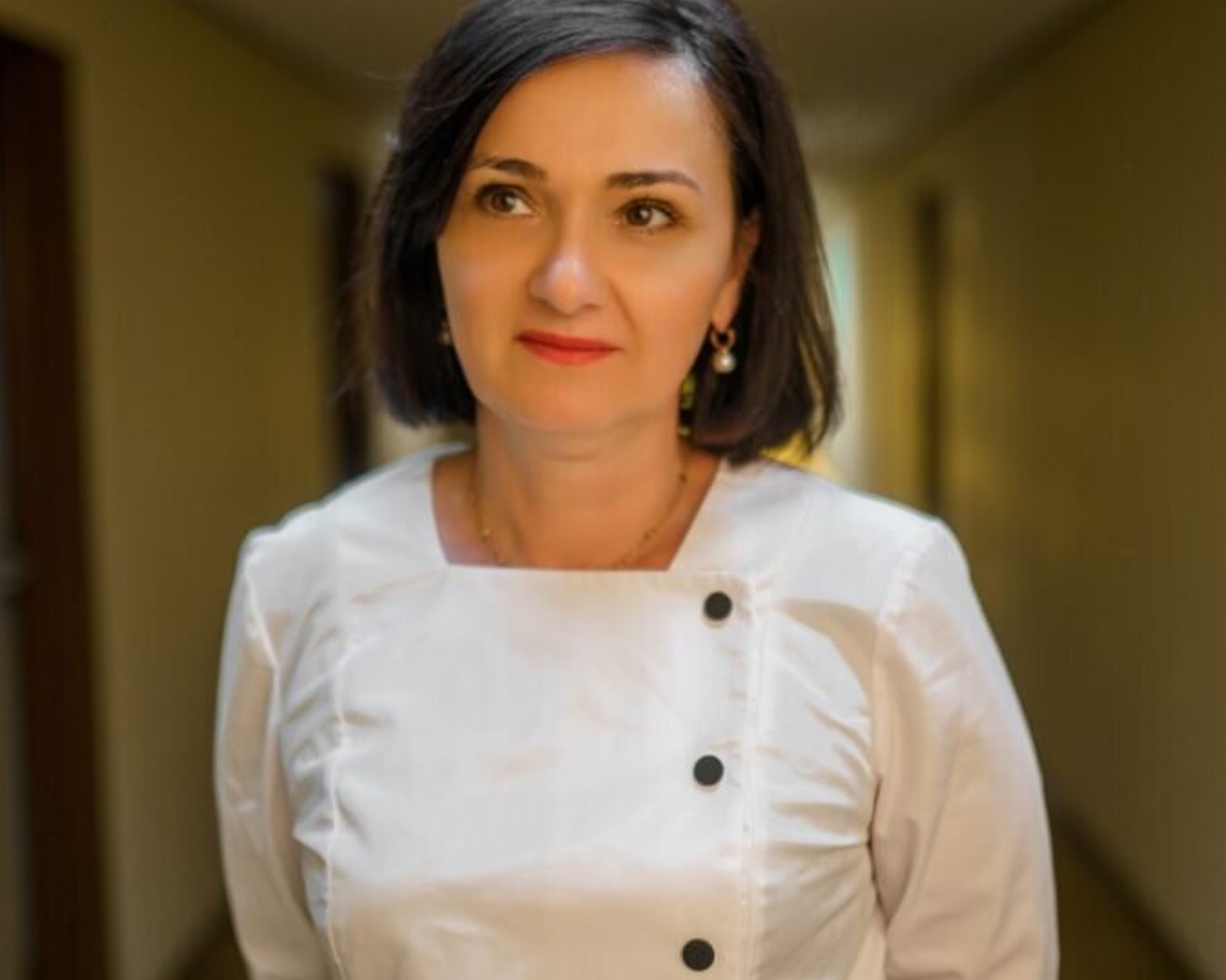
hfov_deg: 37.3
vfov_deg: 30.2
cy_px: 501
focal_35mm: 50
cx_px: 606
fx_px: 1814
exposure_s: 1/250
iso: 500
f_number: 1.4
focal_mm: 35
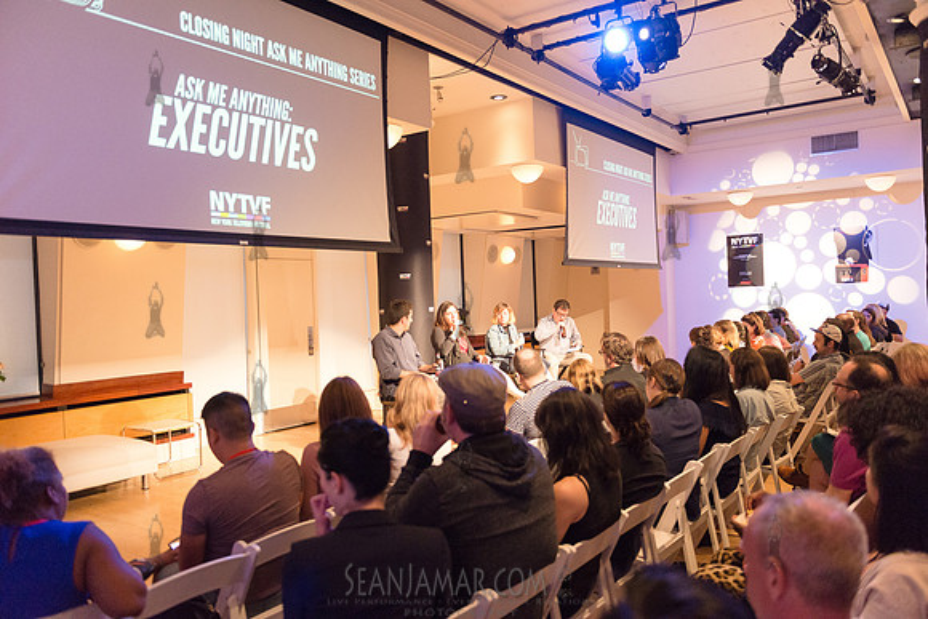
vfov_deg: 46.4
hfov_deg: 65.5
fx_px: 722
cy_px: 310
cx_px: 464
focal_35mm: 28
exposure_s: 1/200
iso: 4000
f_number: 2.8
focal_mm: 28
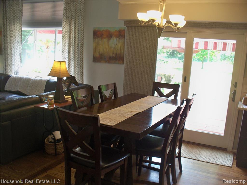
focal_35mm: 35
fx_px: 250
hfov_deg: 52.6
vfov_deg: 40.7
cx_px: 124
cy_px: 92
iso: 125
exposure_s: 1/30
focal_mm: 7.54
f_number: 2.8
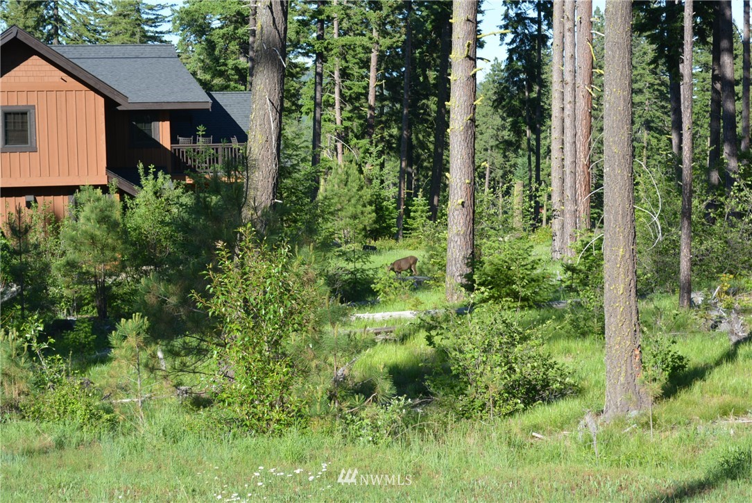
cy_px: 252
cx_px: 376
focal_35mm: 82
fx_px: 1724
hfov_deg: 24.6
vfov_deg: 16.6
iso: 200
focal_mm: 55
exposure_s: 1/200
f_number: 7.1
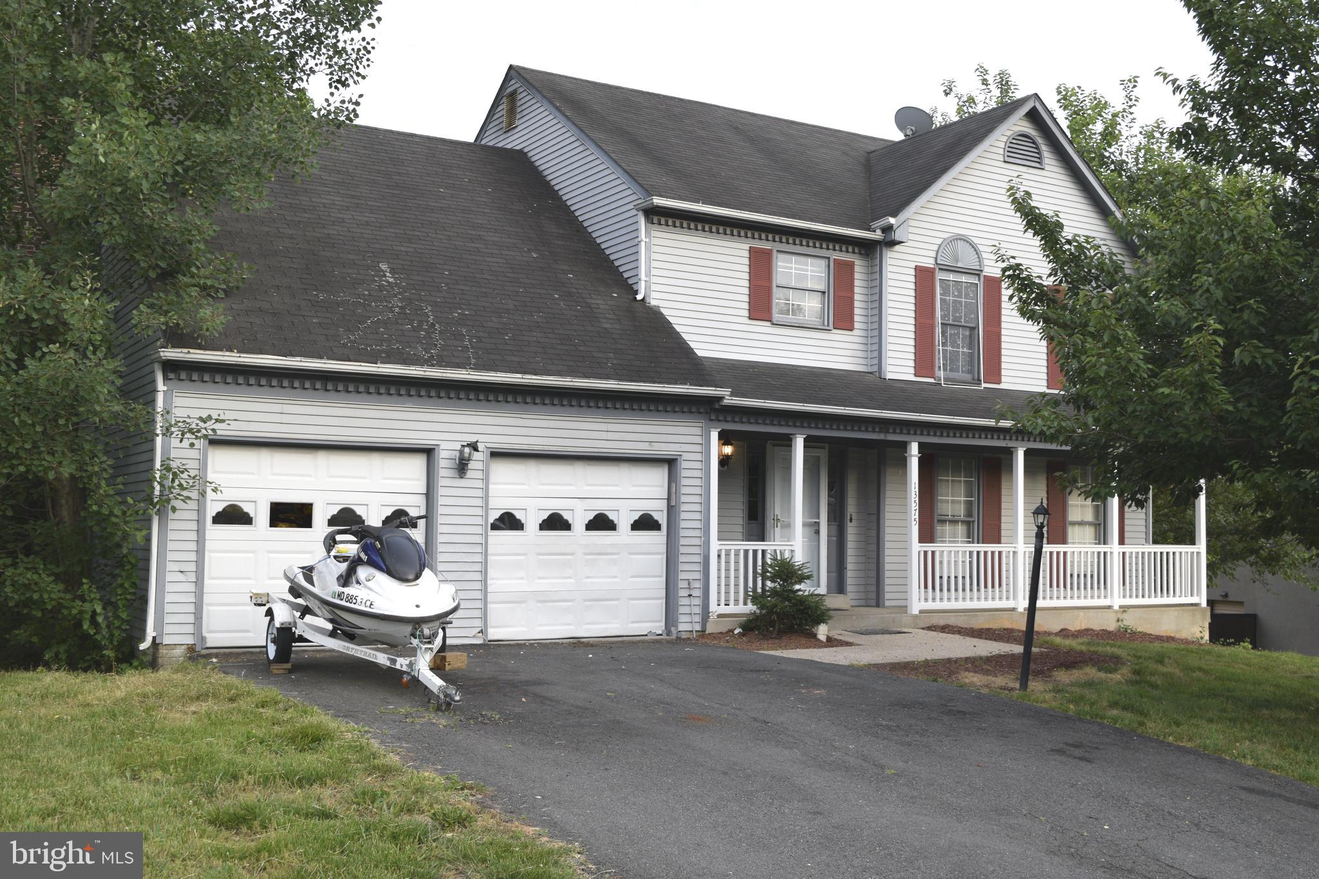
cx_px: 660
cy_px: 440
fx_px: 1429
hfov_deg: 49.6
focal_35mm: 39
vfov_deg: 34.2
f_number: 6.3
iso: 400
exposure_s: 1/160
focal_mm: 26
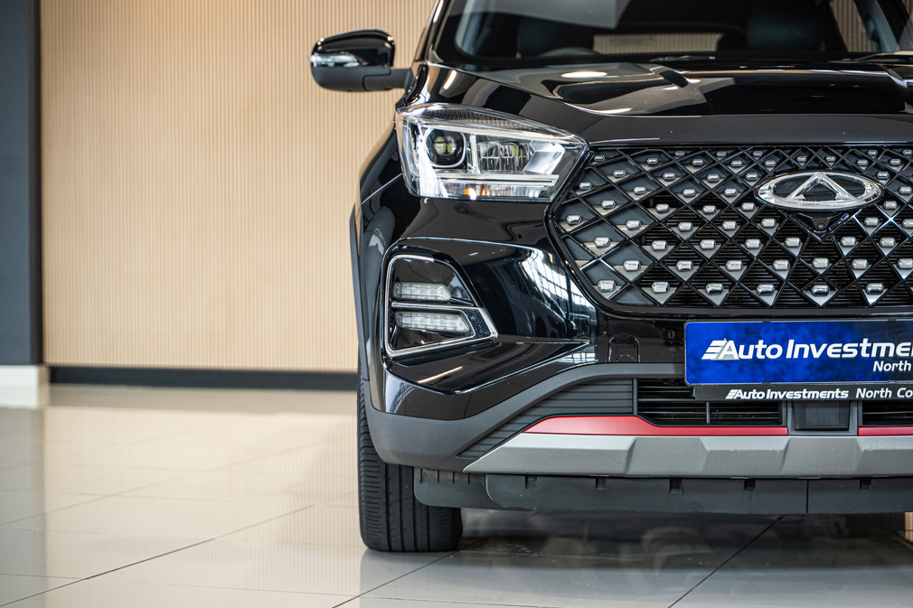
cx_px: 452
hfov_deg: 26.7
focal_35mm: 76
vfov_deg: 17.9
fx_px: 1927
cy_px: 305
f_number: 2.8
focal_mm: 75
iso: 500
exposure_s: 1/160
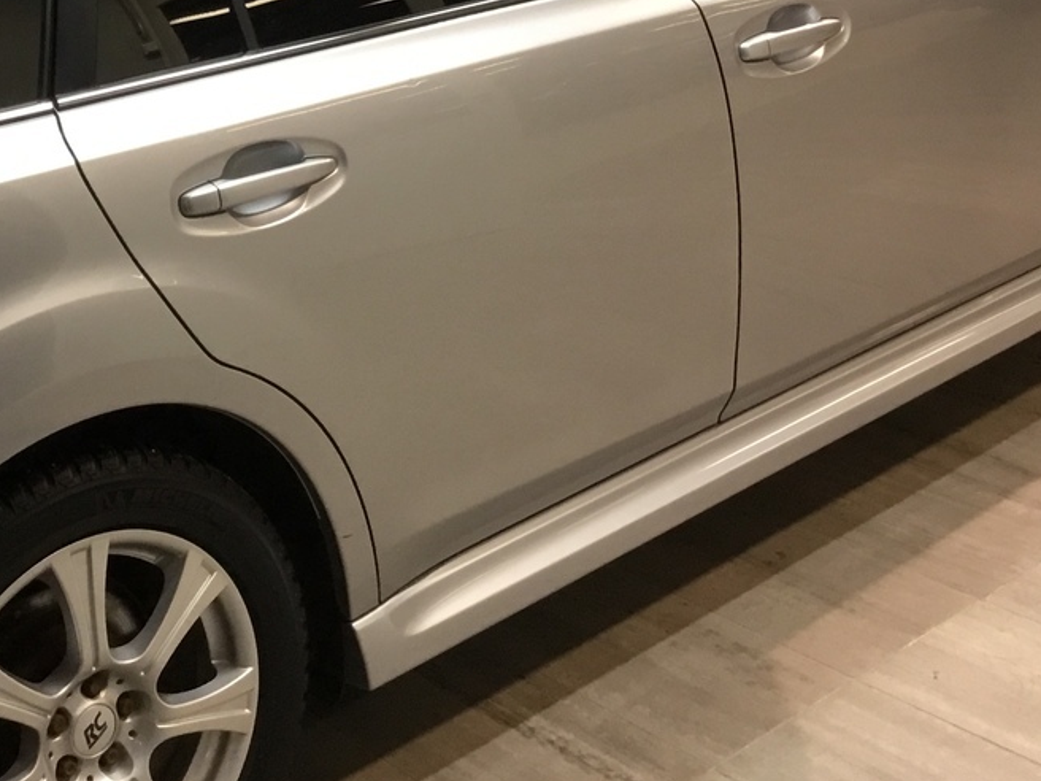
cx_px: 270
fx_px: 2045
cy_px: -43
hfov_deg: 28.2
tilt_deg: -11.5
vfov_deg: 20.7
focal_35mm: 68
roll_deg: +6.4
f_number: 2.4
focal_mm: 3.3
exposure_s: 1/33
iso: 64
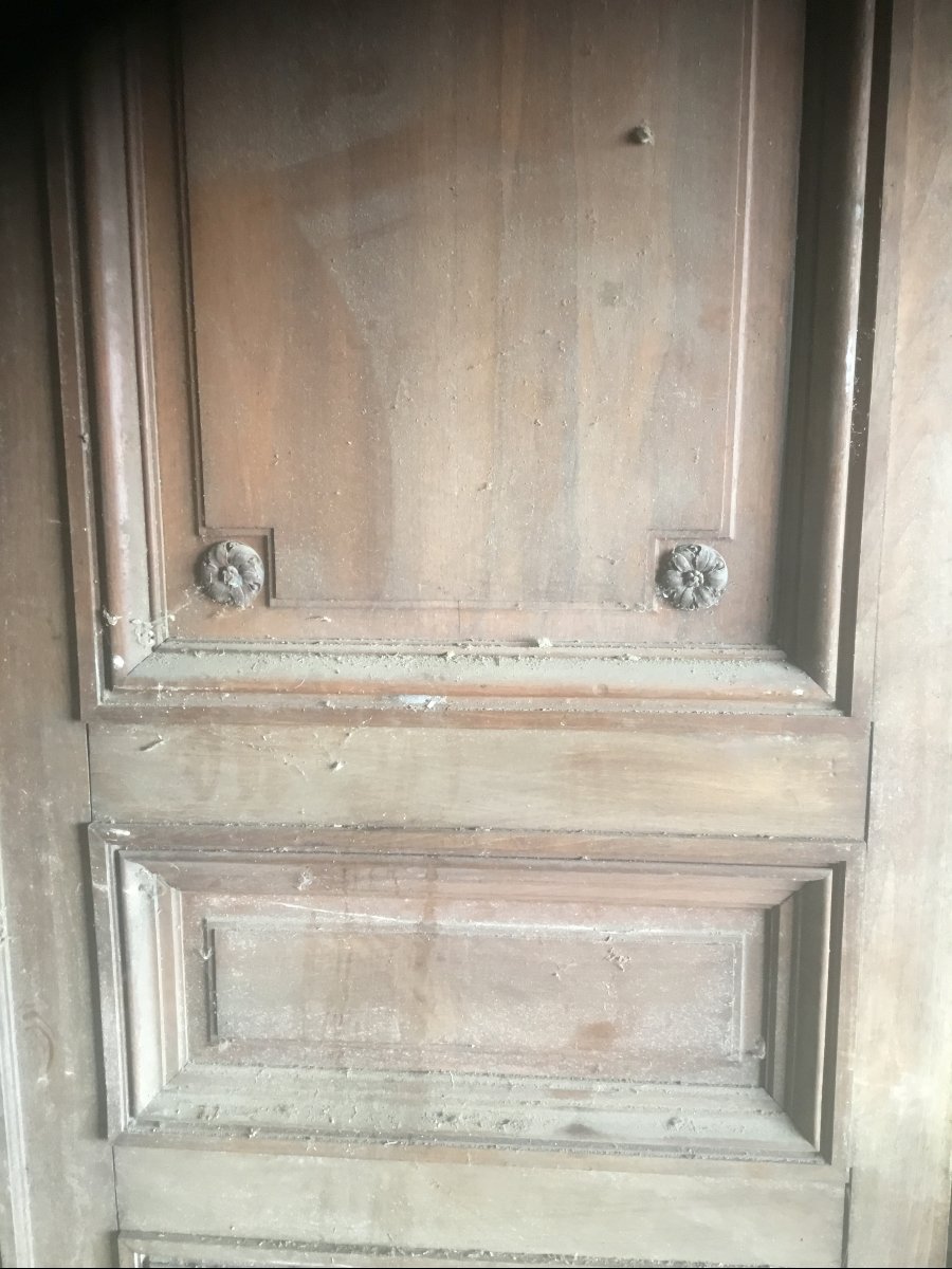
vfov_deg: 58.4
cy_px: 634
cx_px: 476
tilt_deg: -14.3
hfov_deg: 45.4
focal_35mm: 31
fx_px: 1137
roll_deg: +0.0
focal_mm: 3.3
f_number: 2.4
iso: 100
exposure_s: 1/33
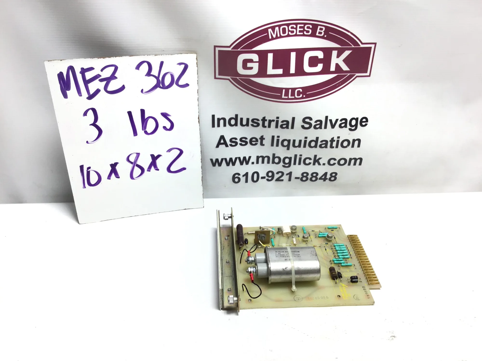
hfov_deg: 58.4
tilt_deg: -31.4
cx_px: 241
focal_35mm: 31
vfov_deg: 45.4
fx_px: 432
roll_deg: -1.5
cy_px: 180
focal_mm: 3.3
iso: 25
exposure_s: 1/120
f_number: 2.4
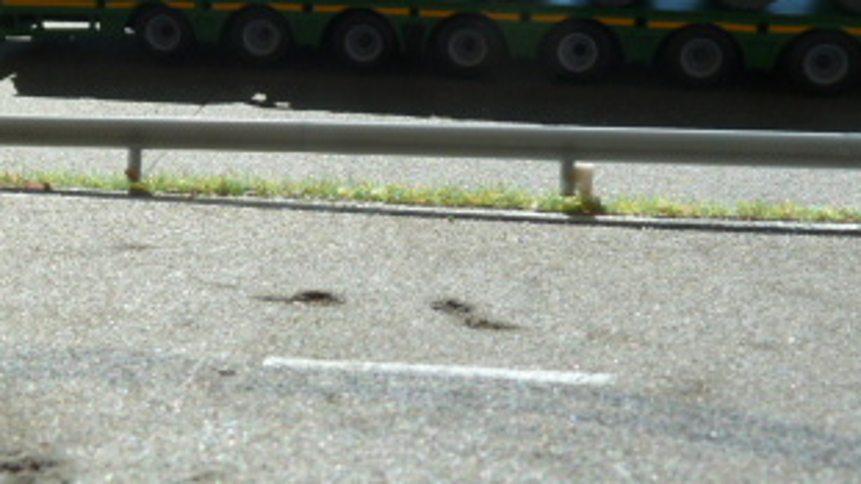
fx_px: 1279
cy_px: 152
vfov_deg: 21.4
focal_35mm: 56
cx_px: 260
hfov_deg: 36.7
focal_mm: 4.1
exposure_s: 1/500
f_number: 4.5
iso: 80
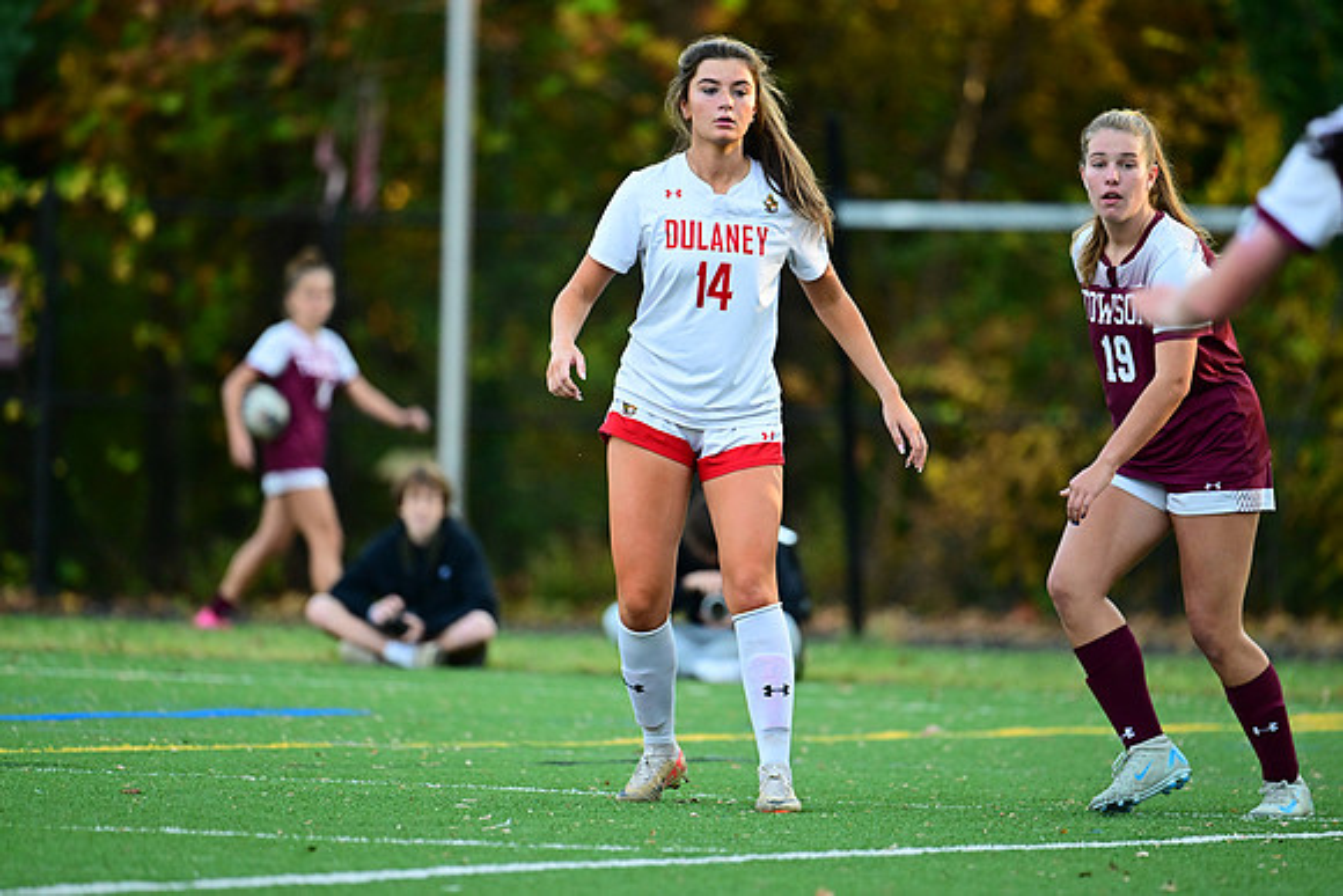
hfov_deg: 5.2
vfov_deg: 3.4
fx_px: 14925
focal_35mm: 400
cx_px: 672
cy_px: 448
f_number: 4.5
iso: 4500
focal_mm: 400
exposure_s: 1/2000
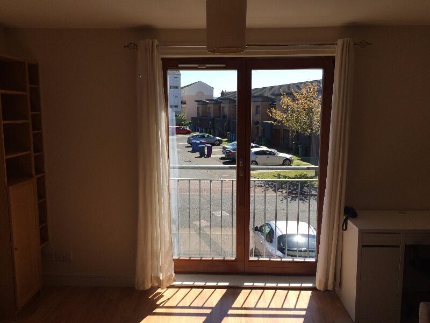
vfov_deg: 48.2
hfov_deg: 61.7
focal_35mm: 29
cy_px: 162
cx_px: 215
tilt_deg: -9.3
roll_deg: -0.7
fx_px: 360
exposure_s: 1/1001
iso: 32
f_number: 2.2
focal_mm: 4.15
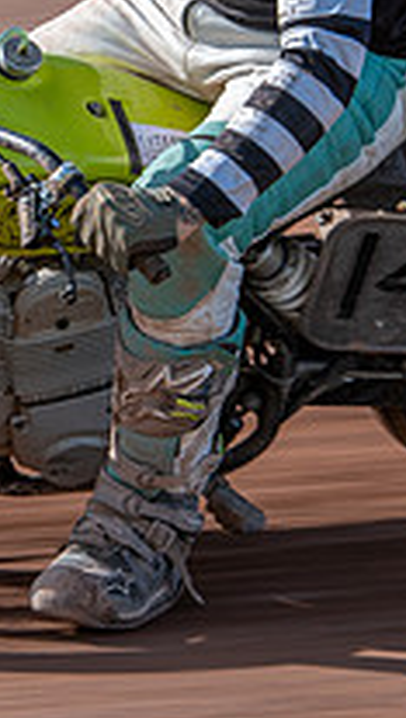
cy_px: 161
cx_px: -23
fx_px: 7723
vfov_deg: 5.3
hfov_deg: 3.0
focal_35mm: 405
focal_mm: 112
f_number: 8
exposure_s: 1/125
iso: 100
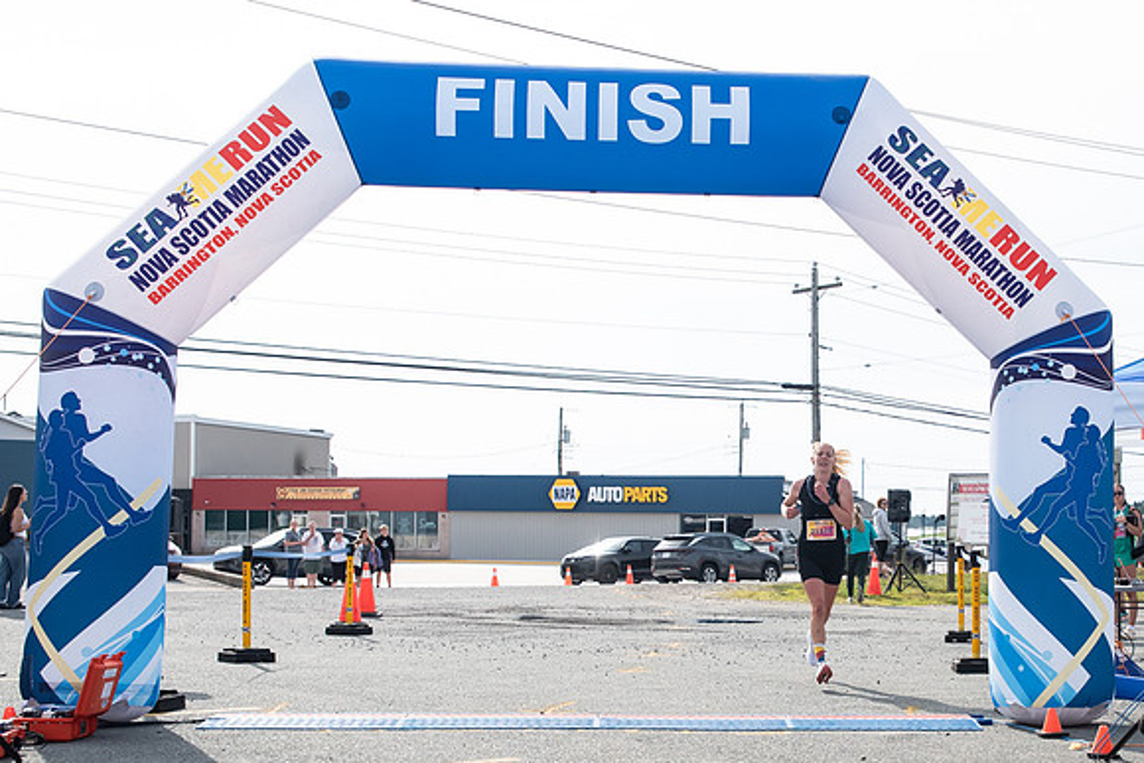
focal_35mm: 55
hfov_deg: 35.8
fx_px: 1743
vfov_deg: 24.6
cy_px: 498
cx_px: 813
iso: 800
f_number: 4
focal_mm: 32
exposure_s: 1/3200
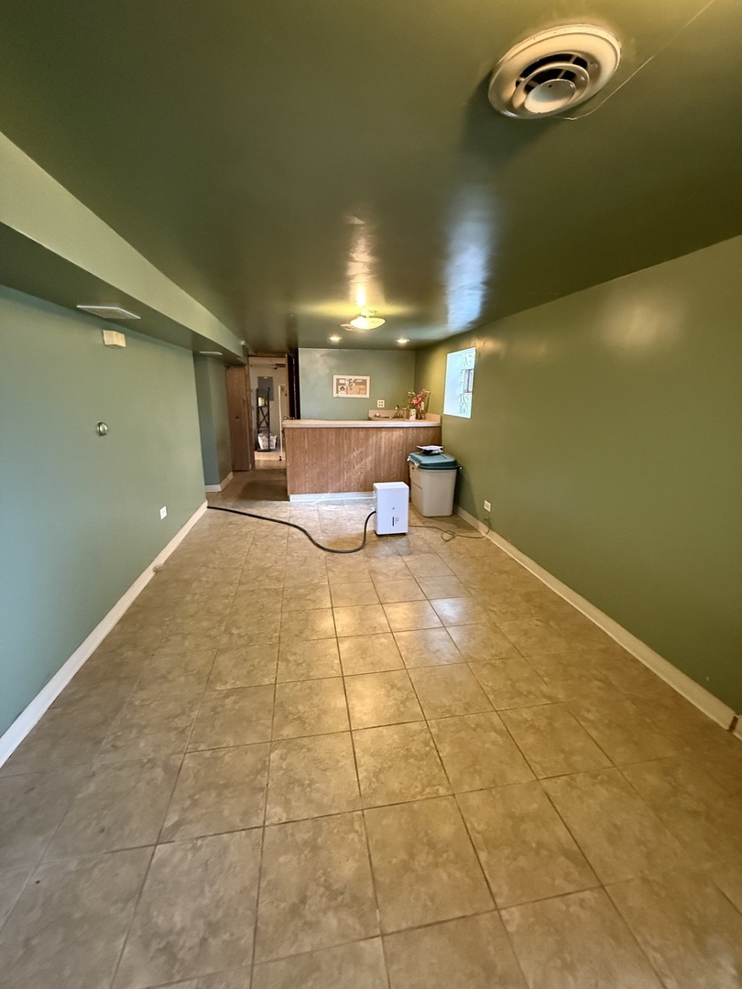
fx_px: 400
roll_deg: -1.5
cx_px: 371
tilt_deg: -14.1
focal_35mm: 14
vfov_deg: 102.1
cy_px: 494
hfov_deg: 85.7
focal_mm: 2.22
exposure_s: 1/60
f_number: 2.2
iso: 1250
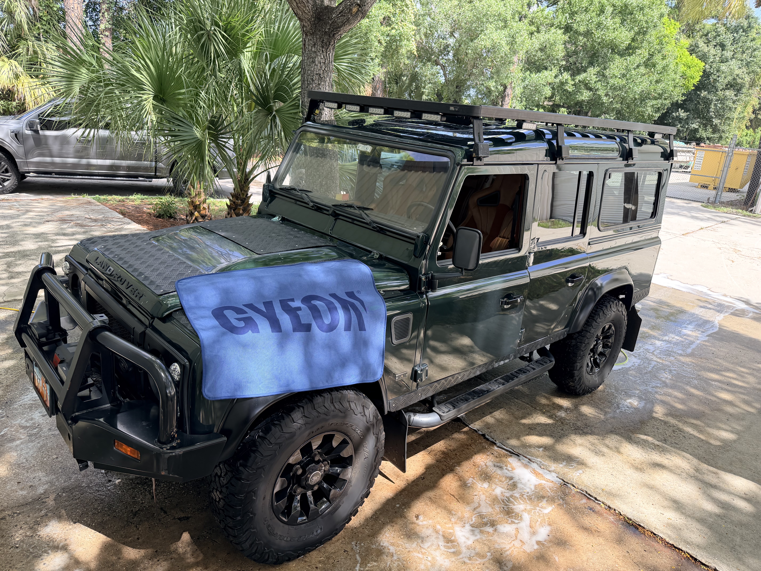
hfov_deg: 71.6
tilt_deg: -17.8
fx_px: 528
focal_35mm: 24
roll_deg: -5.2
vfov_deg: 56.8
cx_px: 380
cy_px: 286
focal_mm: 6.76
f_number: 1.78
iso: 100
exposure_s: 1/689
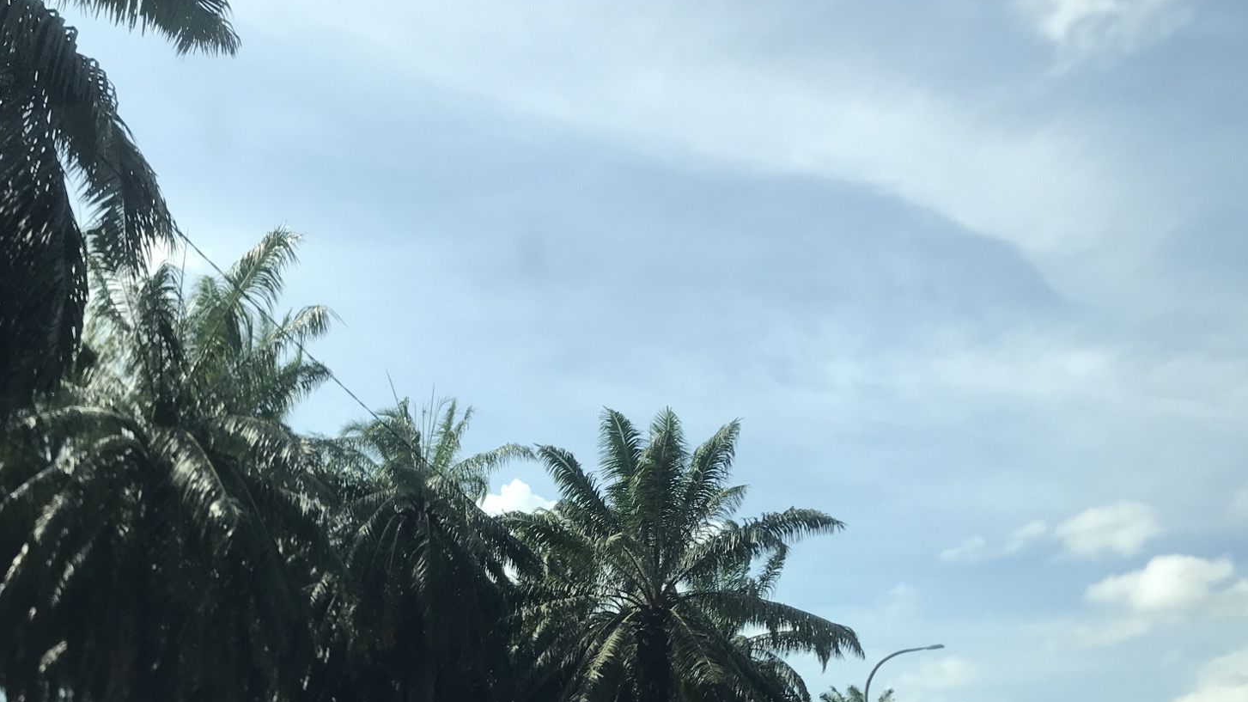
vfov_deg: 27.5
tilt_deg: +10.7
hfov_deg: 48.1
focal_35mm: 42
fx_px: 1390
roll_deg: -1.1
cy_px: 607
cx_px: 501
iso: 20
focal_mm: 3.99
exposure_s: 1/416
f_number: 1.8
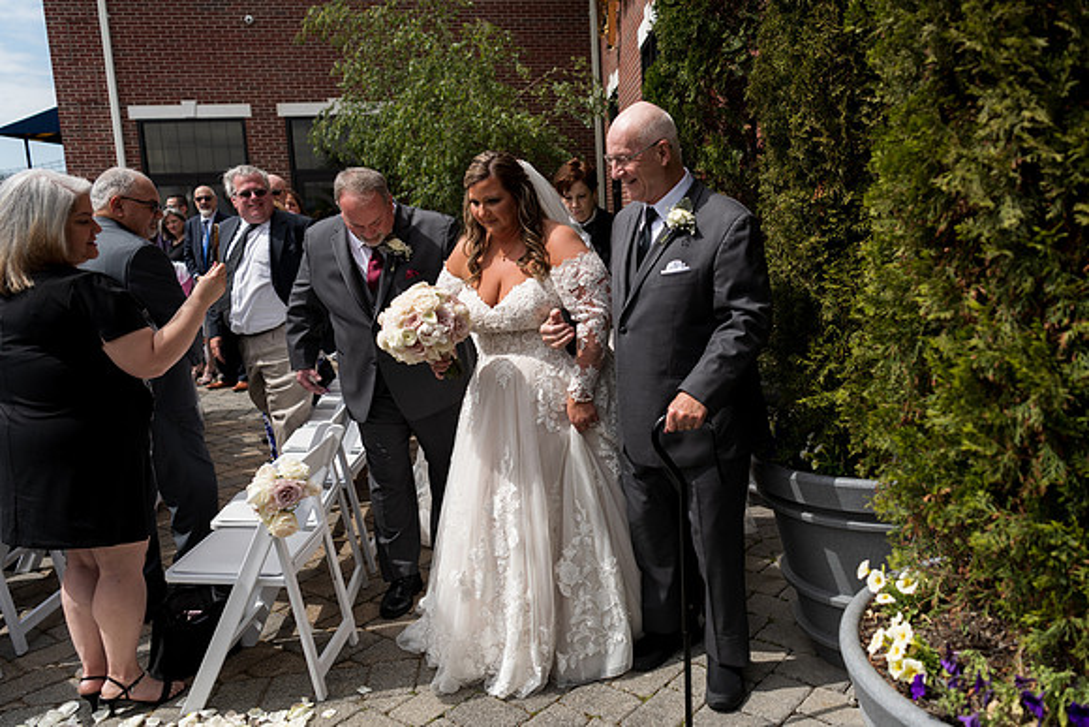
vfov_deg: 45.2
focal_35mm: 29
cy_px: 349
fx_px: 873
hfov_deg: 63.3
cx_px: 654
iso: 64
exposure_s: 1/1000
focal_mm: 24
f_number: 2.8
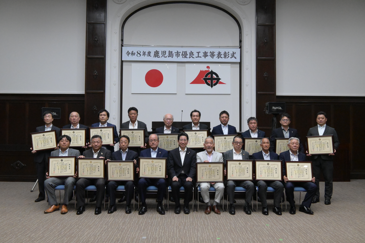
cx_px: 182
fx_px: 327
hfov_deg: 58.3
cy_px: 122
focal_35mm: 32
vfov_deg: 40.8
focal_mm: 21.5
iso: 6400
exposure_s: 1/400
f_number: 8
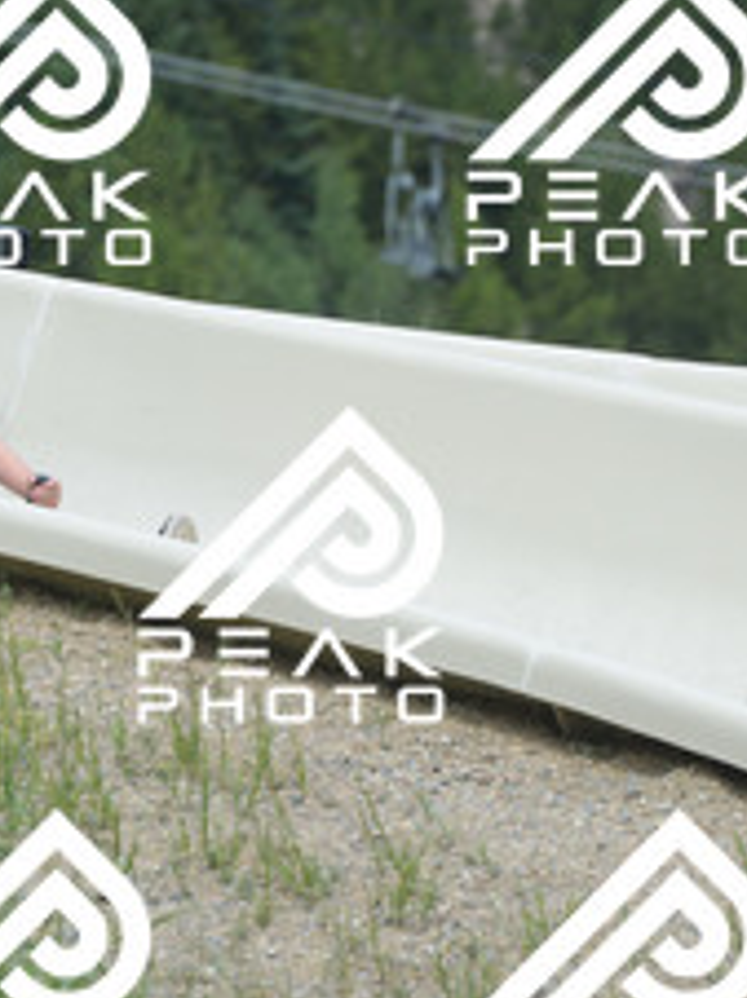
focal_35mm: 332
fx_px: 9571
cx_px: 309
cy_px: 537
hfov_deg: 4.5
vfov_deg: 6.0
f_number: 6.3
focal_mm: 195
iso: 360
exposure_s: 1/640
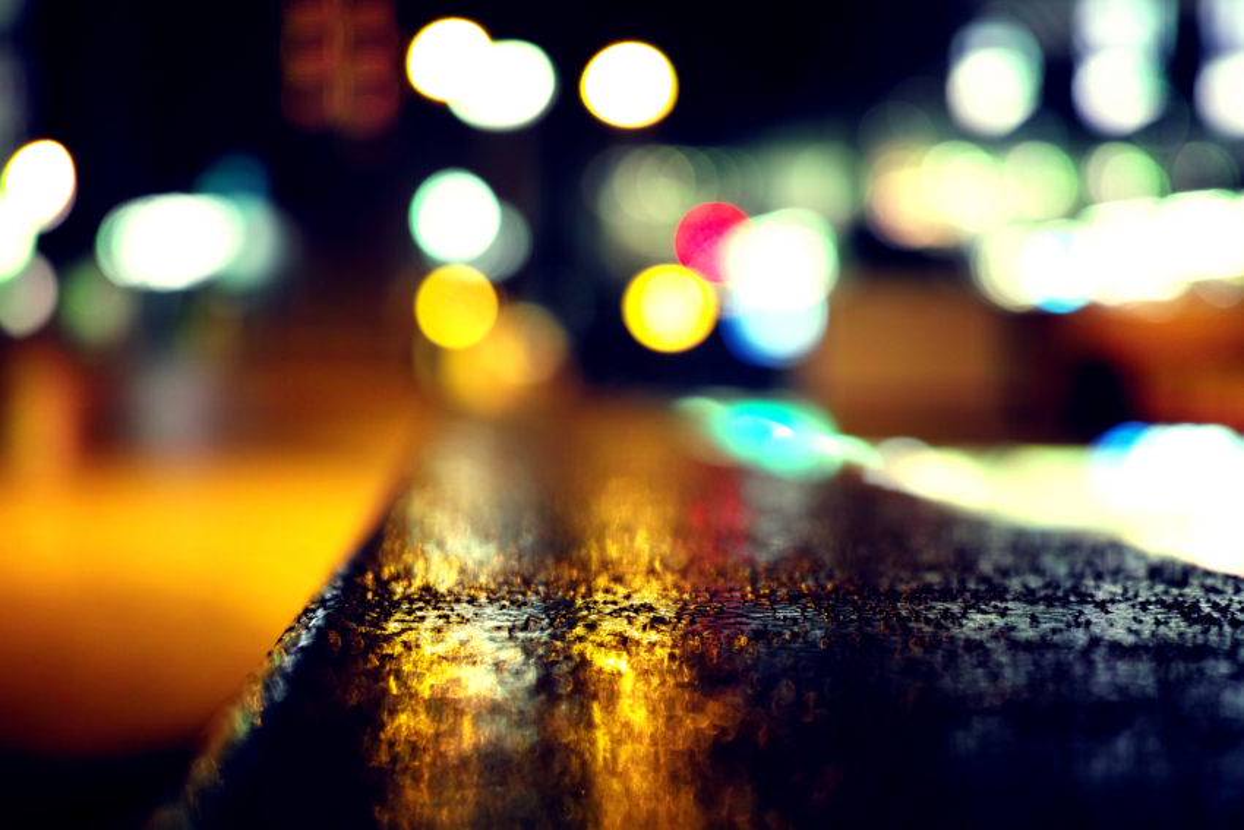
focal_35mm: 45
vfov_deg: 29.9
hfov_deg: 43.6
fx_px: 1555
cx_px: 622
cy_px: 415
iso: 200
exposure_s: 1/8
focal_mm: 30
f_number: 2.8
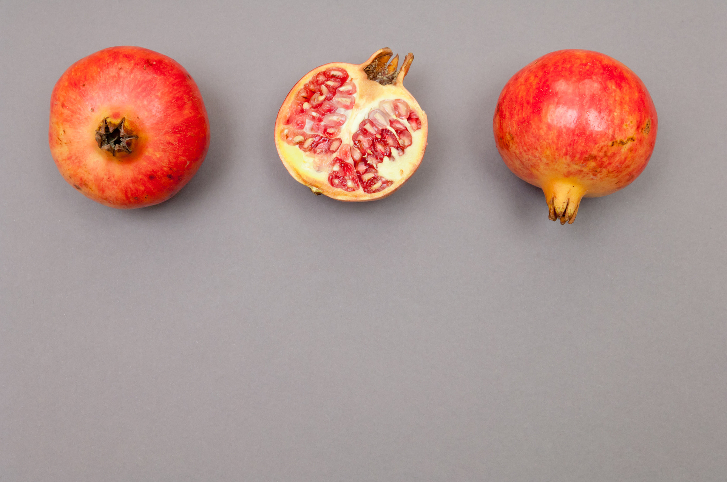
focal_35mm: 48
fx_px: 968
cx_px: 364
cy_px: 241
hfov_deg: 41.2
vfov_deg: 28.0
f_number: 11
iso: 320
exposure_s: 1/160
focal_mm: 32
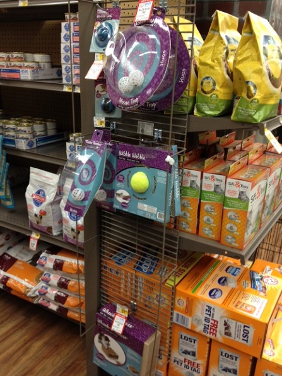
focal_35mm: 36
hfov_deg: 39.7
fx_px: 391
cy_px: 191
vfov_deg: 51.4
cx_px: 139
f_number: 2.4
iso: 64
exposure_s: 1/20
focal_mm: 4.28
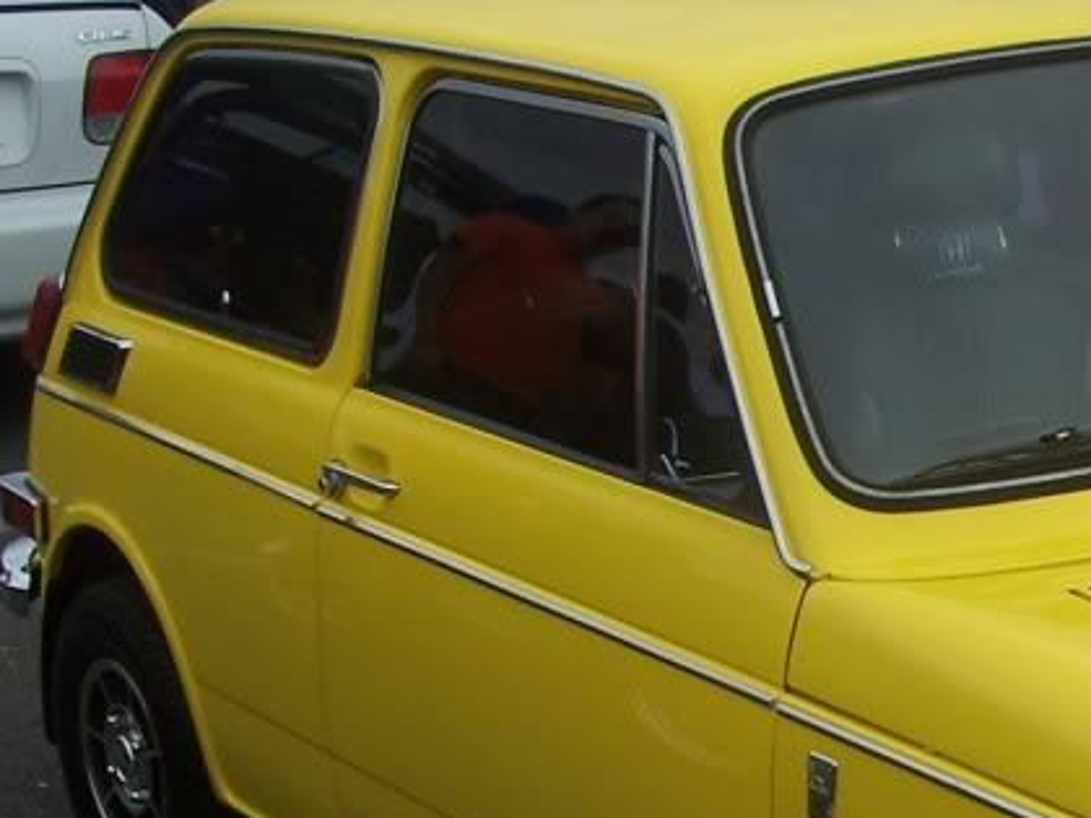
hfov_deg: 16.4
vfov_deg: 12.5
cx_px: 1122
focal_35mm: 117
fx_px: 3688
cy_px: 766
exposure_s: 1/500
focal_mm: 8
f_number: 4
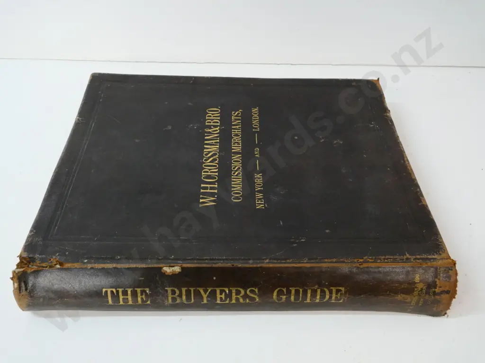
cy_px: 182
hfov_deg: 60.0
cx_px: 242
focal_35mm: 30
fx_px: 420
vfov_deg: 46.8
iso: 3200
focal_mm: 15
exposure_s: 1/80
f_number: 5.6
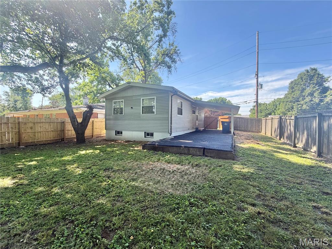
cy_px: 124
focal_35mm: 14
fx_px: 134
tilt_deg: +0.9
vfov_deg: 85.7
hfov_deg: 102.1
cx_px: 166
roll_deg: -0.6
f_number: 2.2
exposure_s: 1/405
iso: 50
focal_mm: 2.22
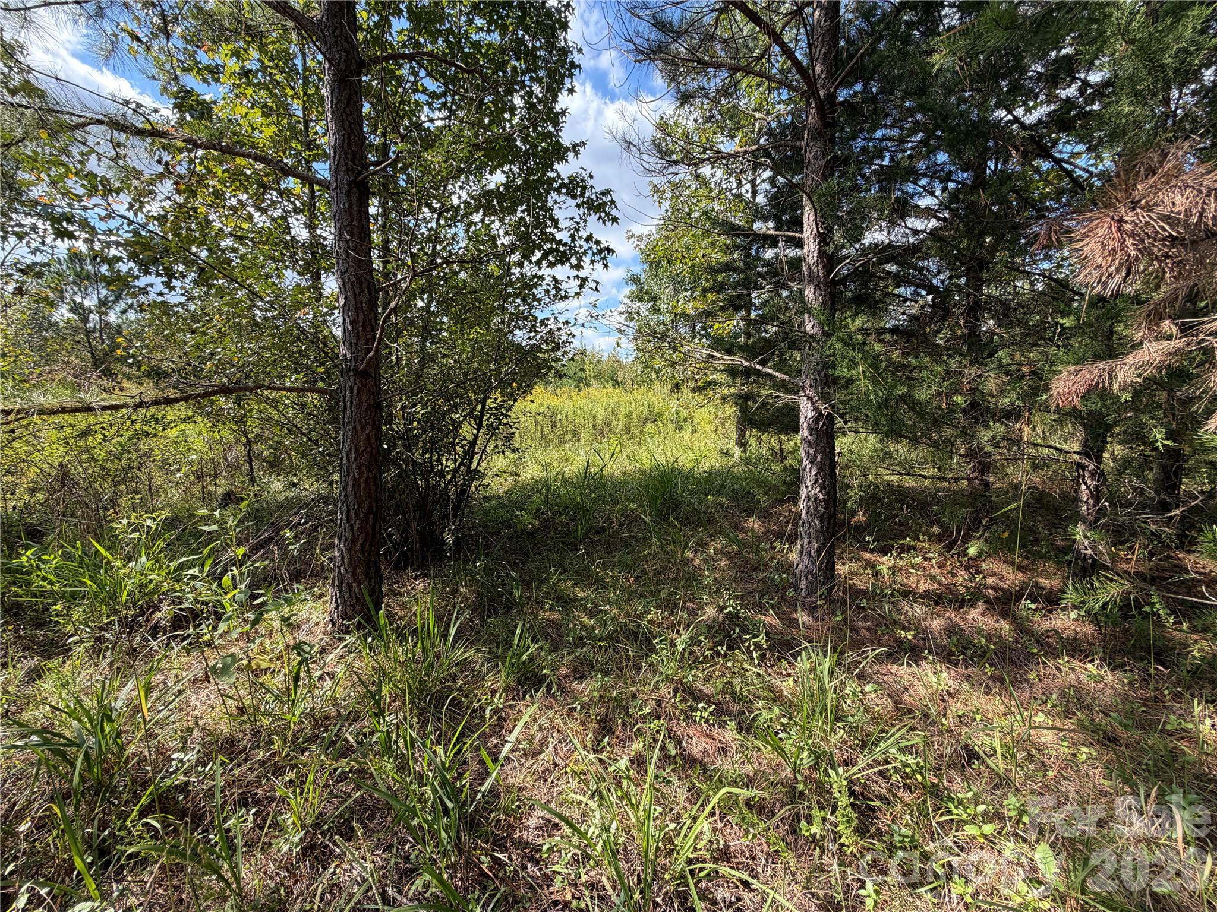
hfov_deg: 102.1
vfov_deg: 85.7
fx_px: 492
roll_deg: -0.4
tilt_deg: -6.2
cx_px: 608
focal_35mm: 14
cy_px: 456
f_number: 2.2
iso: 50
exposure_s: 1/502
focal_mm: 2.22
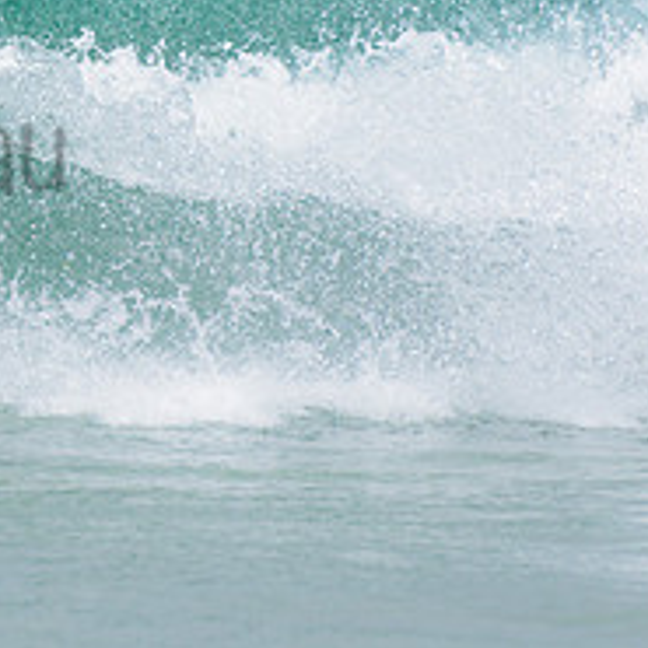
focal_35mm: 1630
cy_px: -42
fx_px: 34522
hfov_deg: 1.1
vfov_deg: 1.1
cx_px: -534
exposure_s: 1/2000
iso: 180
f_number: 5.6
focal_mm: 500
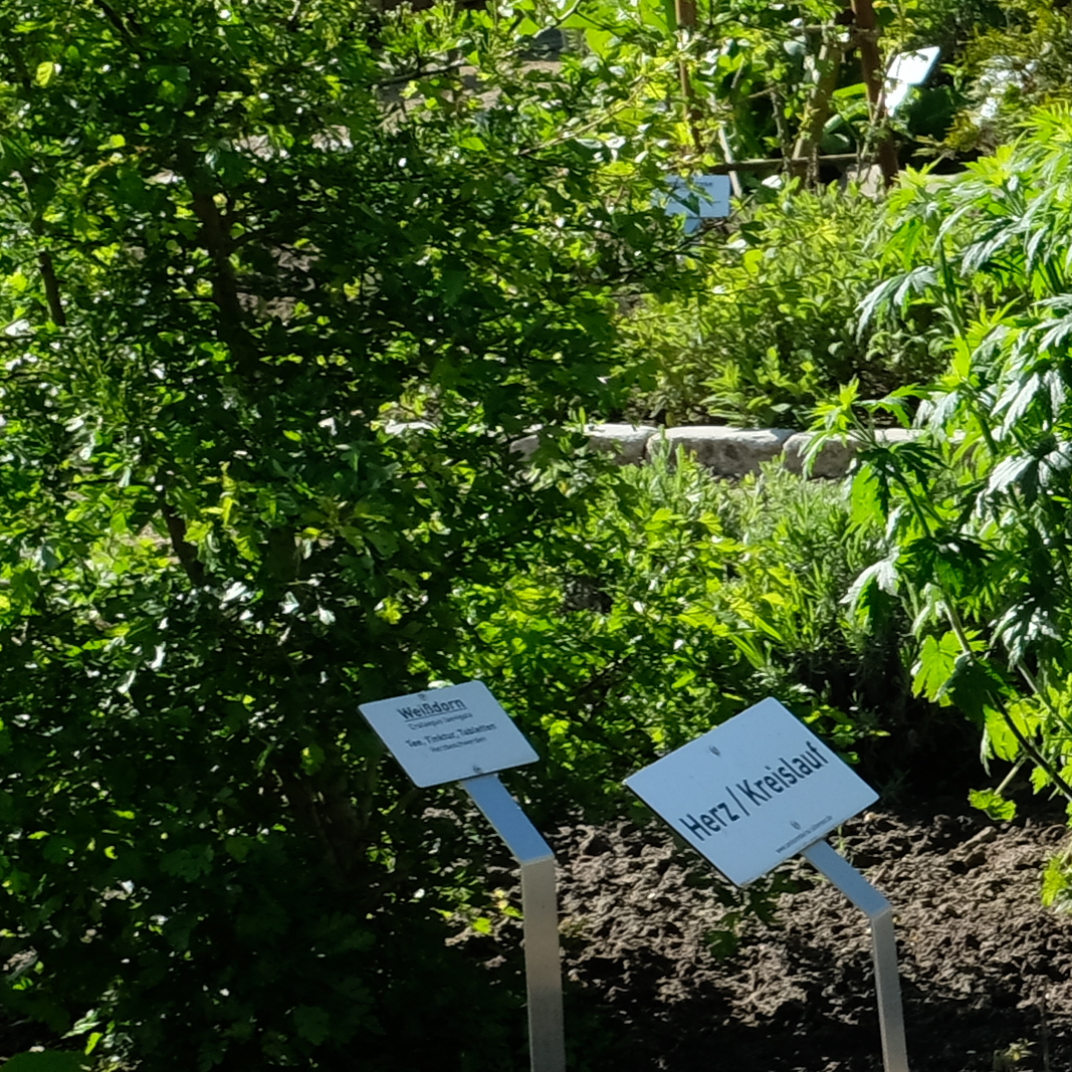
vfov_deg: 13.5
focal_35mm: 129
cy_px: 637
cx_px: 2673
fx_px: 4520
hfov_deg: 11.1
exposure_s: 1/150
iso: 400
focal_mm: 18
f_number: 7.1
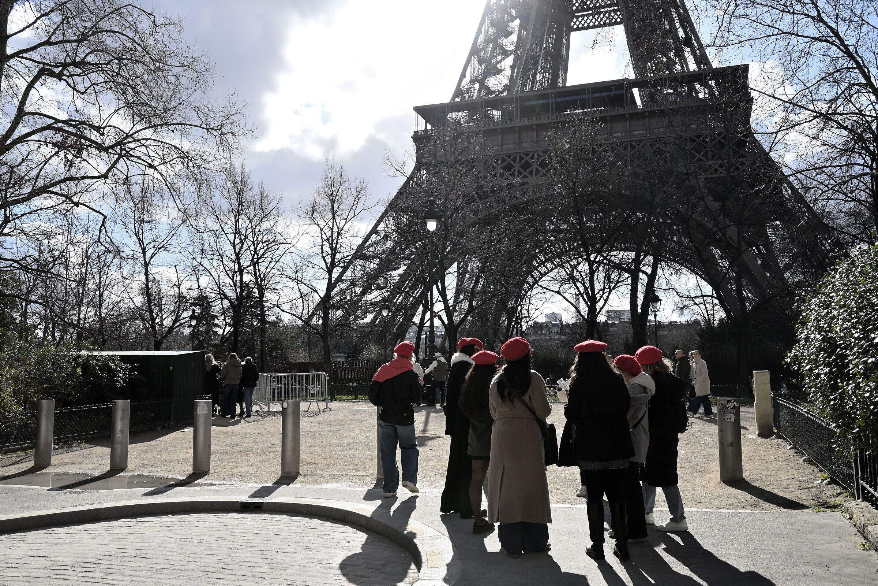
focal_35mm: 32
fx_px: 768
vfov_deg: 41.7
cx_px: 439
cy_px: 293
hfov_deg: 59.5
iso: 400
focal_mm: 21
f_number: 9
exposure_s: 1/640
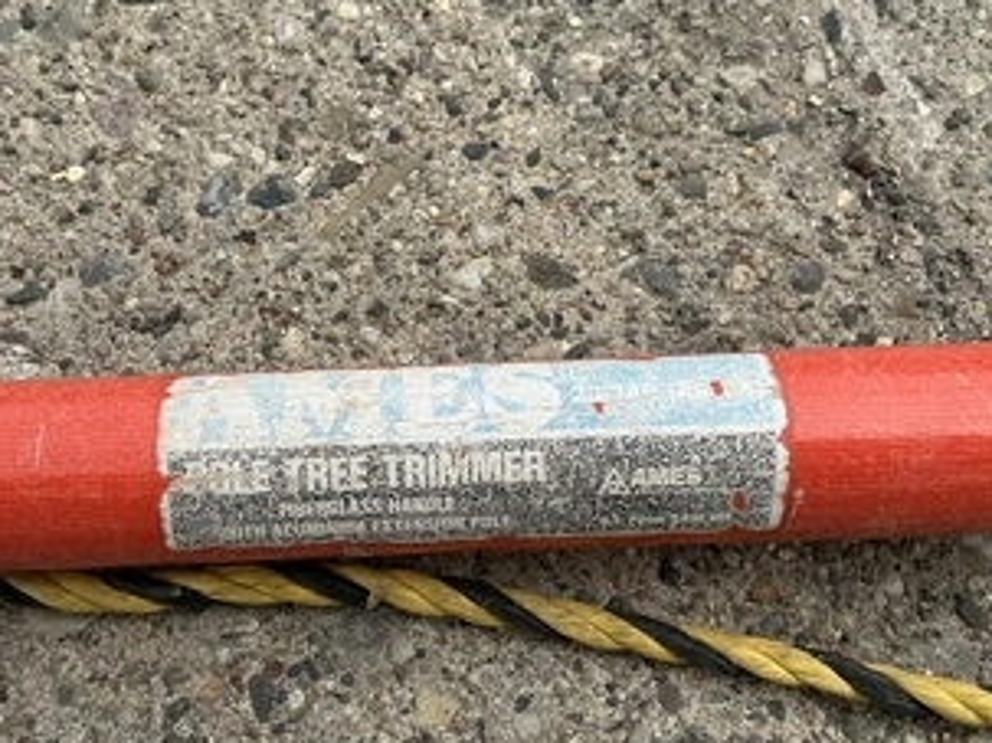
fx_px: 1060
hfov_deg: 49.9
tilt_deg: -71.4
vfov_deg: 38.6
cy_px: 419
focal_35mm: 37
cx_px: 406
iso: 25
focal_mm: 3
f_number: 1.8
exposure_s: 1/1311
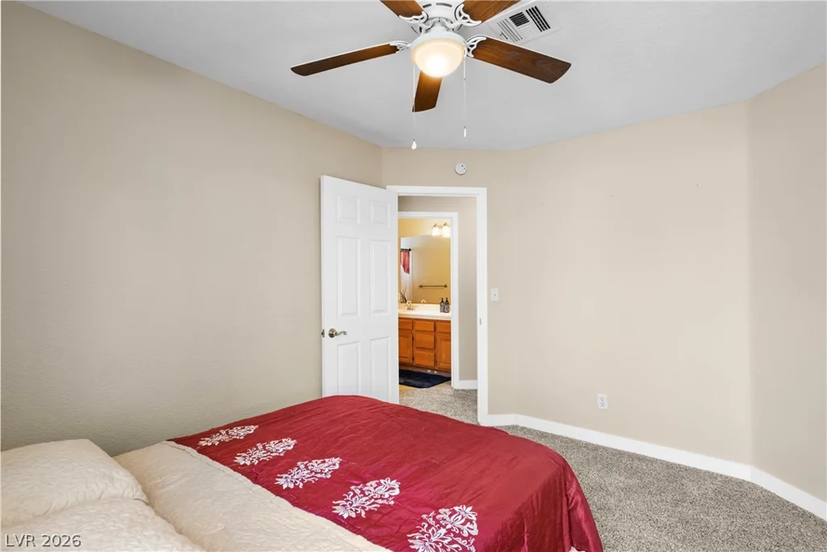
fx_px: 391
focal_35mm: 17
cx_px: 414
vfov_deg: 70.5
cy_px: 276
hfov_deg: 93.3
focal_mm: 17
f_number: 8
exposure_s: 1/100
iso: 400
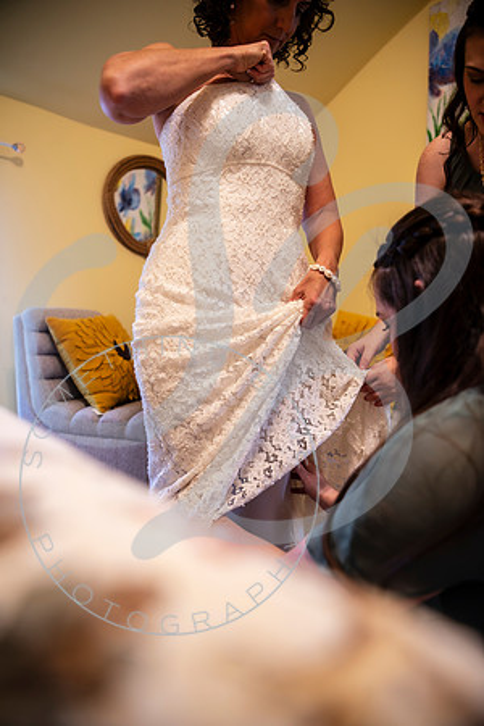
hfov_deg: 53.1
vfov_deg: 73.7
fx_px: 484
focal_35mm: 24
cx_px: 242
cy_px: 363
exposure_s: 1/160
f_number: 2.8
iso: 1600
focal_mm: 24
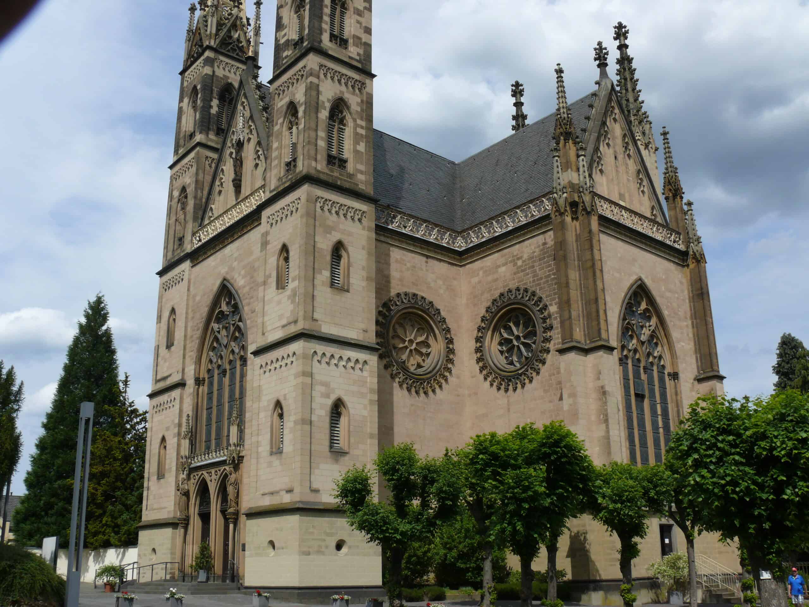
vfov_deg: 40.7
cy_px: 304
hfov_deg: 52.6
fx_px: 818
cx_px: 404
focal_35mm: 35
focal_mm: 7.4
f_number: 6.3
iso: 100
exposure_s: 1/500
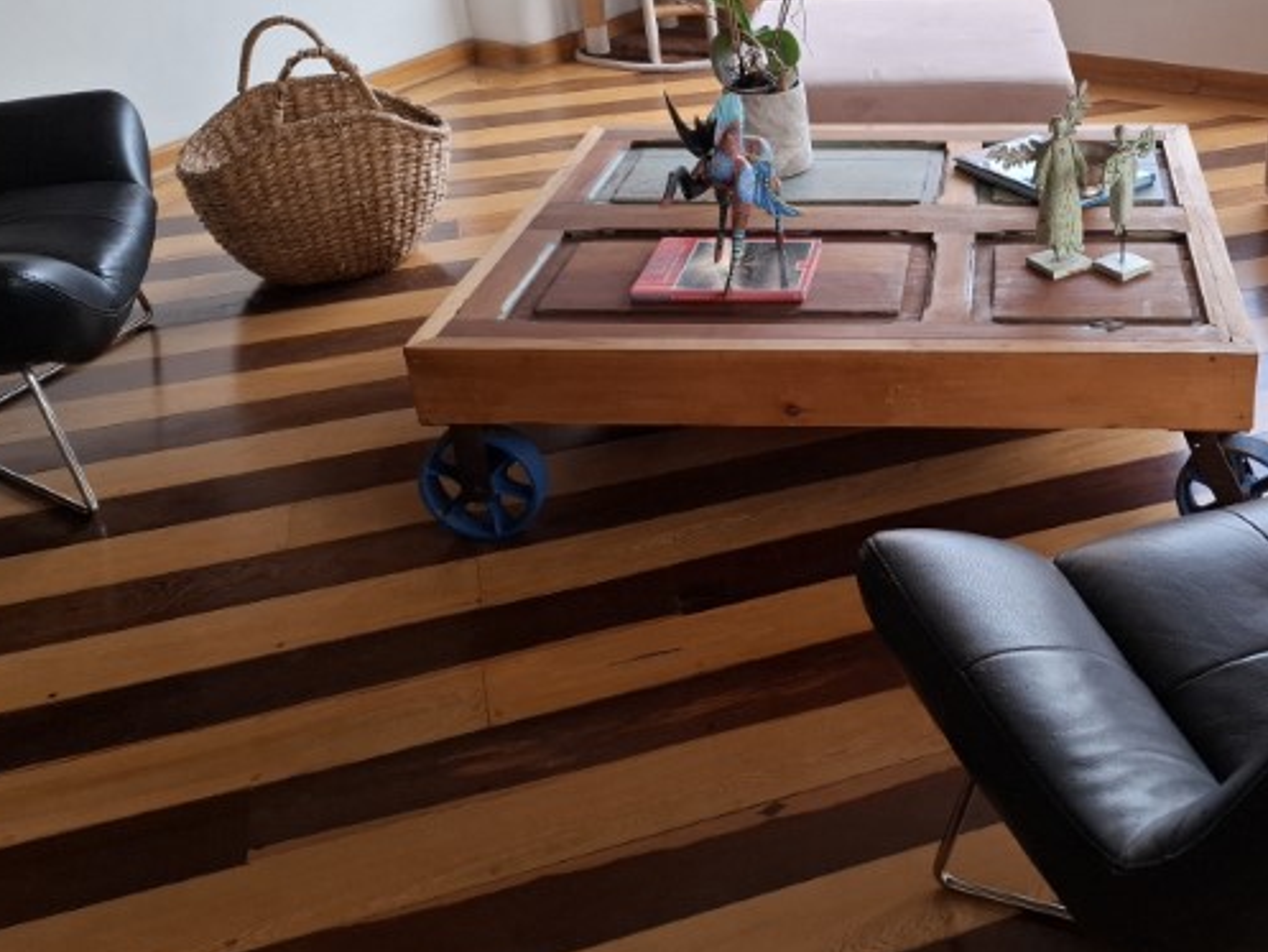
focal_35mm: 37
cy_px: 273
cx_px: 944
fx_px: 1356
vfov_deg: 38.0
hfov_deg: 48.3
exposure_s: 1/120
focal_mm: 5.54
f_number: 1.8
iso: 64
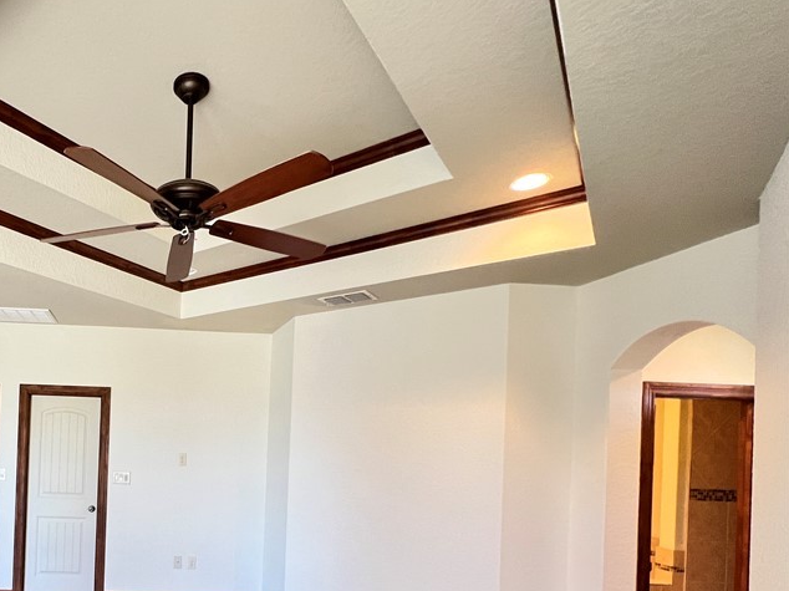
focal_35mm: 21
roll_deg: -2.4
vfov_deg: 60.0
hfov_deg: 70.8
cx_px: 153
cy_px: 443
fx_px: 478
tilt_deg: +0.1
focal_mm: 1.57
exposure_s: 1/60
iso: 320
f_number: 1.8
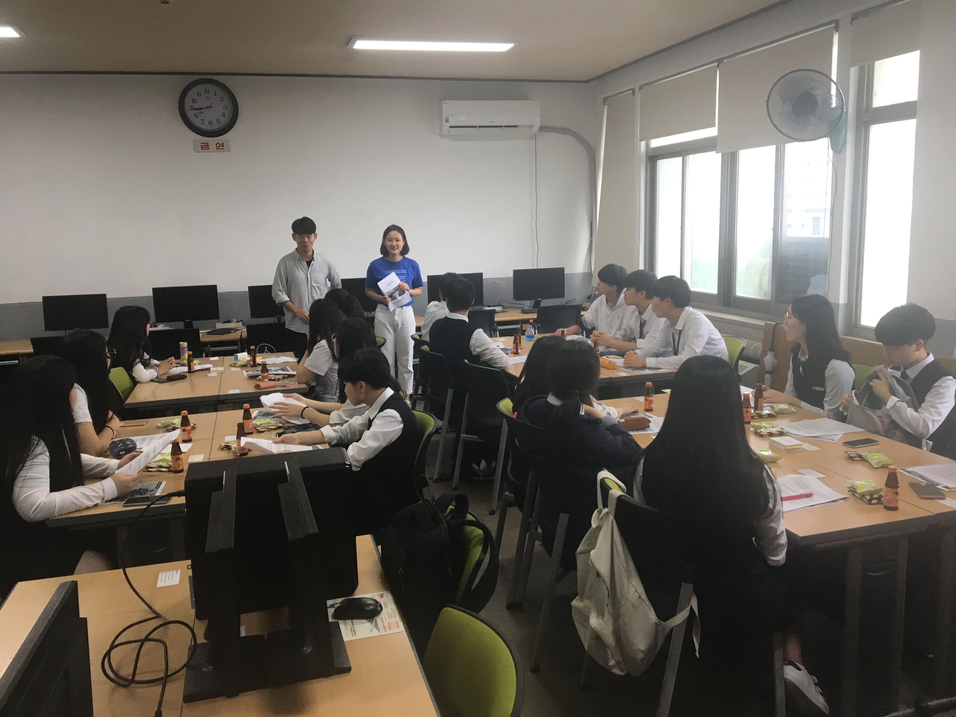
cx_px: 478
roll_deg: +0.9
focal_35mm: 29
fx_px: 801
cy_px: 358
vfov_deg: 48.2
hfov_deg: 61.7
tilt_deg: -9.0
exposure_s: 1/30
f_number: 2.2
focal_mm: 4.15
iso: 25
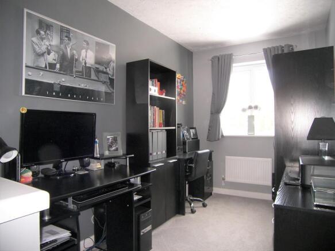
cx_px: 168
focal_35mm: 26
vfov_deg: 53.0
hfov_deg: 67.3
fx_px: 252
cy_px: 126
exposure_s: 1/30
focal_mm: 5.4
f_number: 2.8
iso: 100
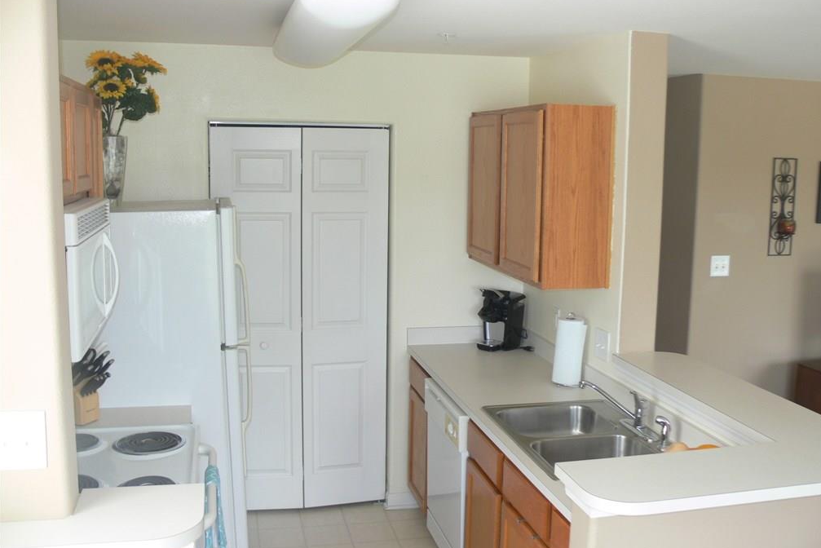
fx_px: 844
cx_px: 416
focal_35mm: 37
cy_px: 278
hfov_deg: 51.9
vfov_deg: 36.0
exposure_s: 1/30
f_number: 2.8
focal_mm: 7.4
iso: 80
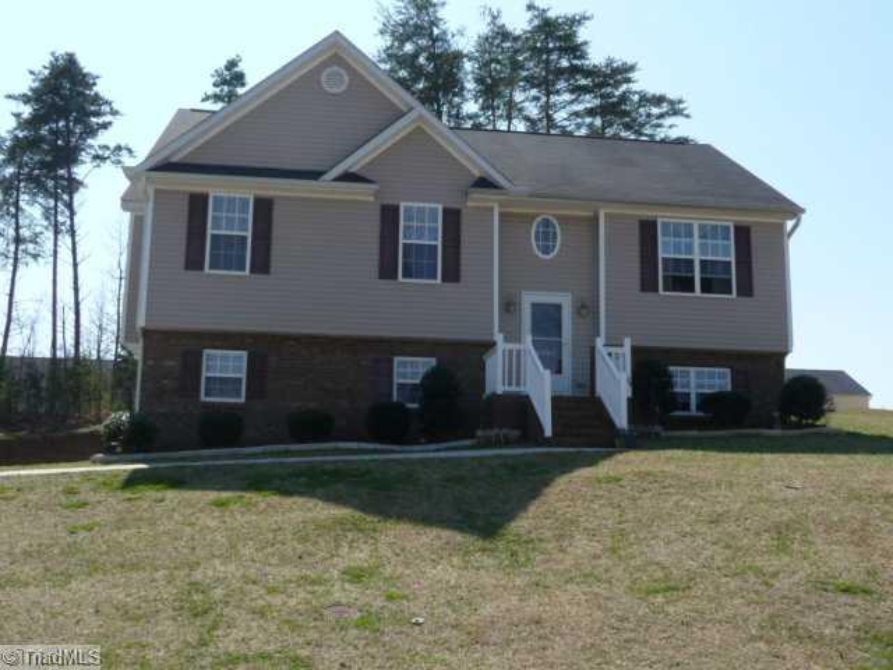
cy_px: 335
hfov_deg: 47.9
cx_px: 446
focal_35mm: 39
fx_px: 1006
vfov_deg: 36.8
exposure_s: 1/1000
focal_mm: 4.7
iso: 100
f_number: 3.3
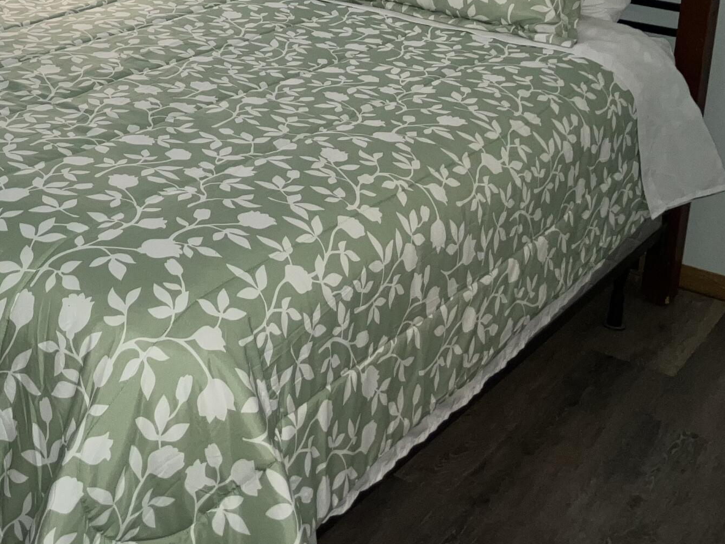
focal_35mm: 63
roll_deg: -1.8
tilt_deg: -10.8
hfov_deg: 29.4
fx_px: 1320
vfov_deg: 22.0
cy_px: -64
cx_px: 66
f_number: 1.8
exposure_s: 1/12
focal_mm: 3.99
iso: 50
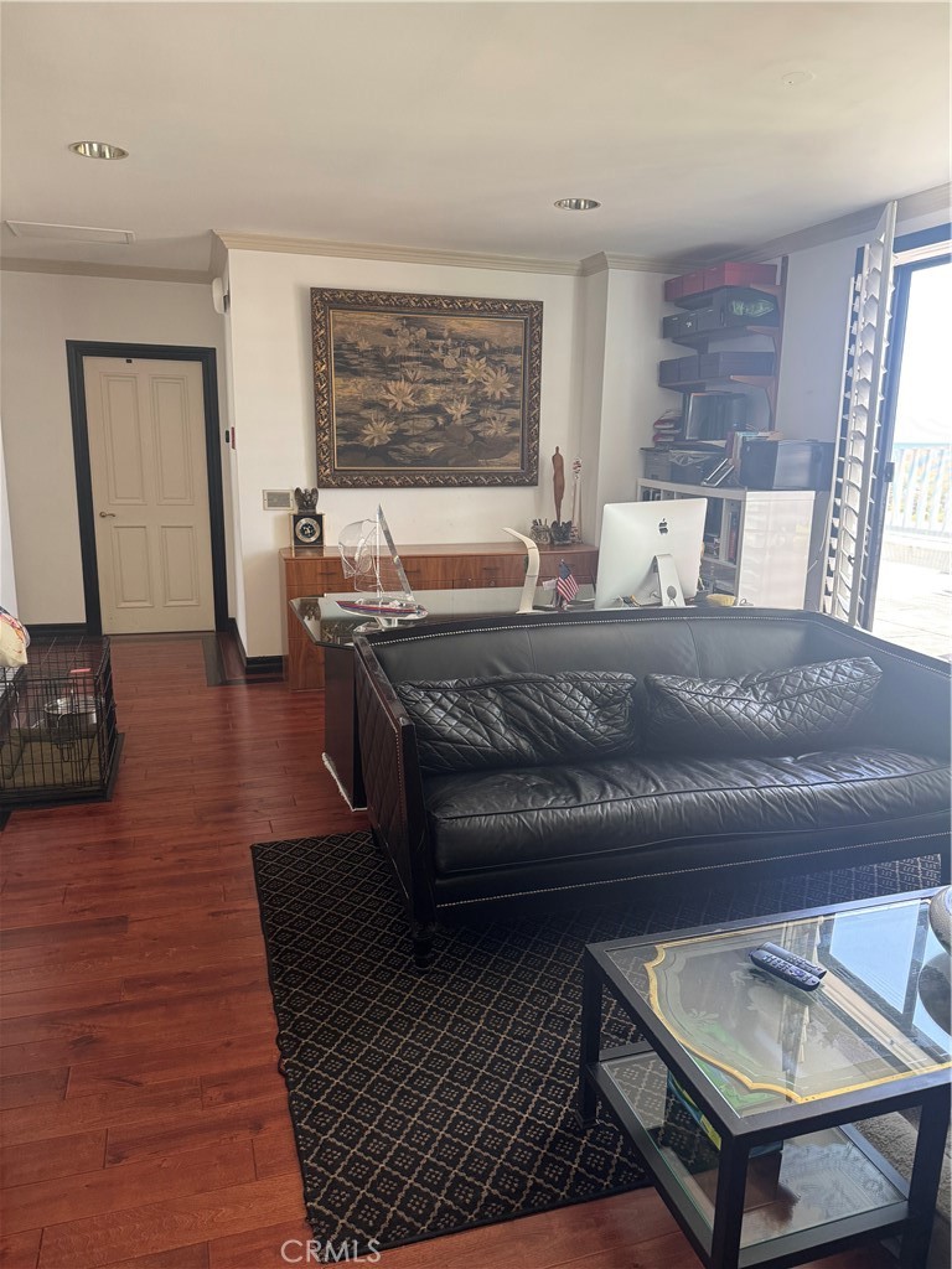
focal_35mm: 24
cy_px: 634
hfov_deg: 56.8
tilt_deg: -12.1
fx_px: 880
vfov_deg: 71.6
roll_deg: -0.3
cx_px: 476
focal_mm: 6.76
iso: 200
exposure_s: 1/69
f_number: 1.78
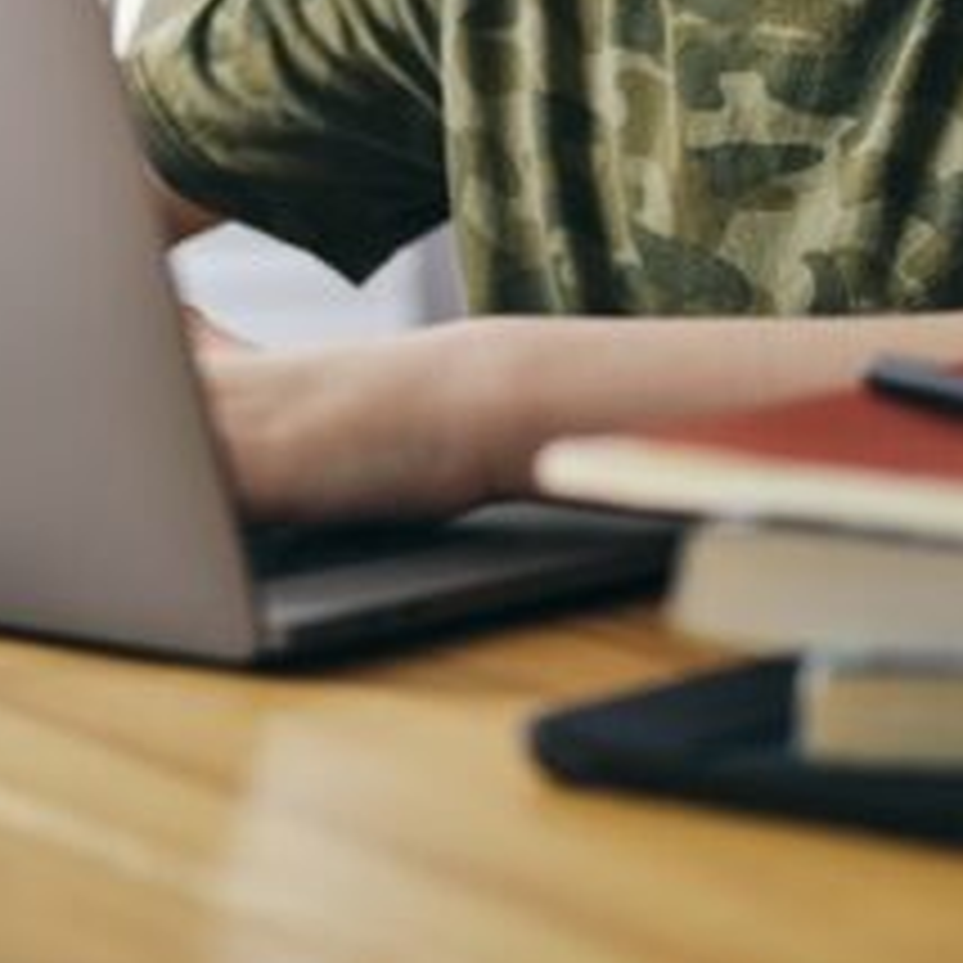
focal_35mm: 144
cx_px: 306
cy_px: -32
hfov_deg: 12.1
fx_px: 4532
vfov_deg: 12.0
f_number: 2.8
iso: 1000
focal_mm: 63
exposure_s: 1/125
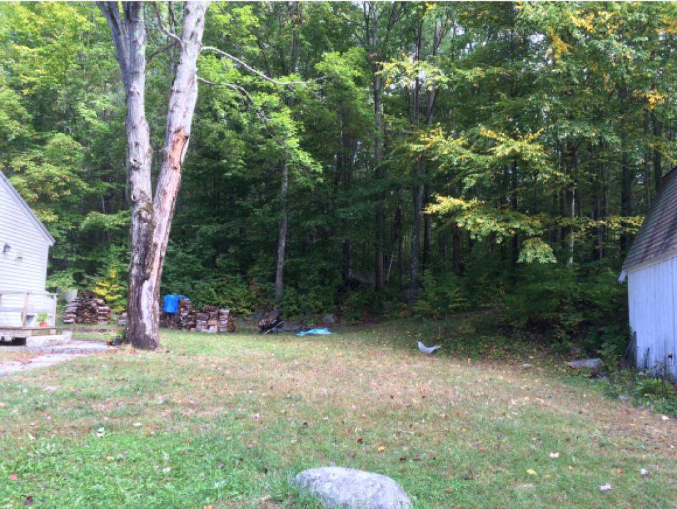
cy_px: 254
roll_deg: -1.3
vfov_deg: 48.3
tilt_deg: +6.9
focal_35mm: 29
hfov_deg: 61.6
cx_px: 338
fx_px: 567
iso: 50
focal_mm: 4.15
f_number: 2.2
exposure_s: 1/120
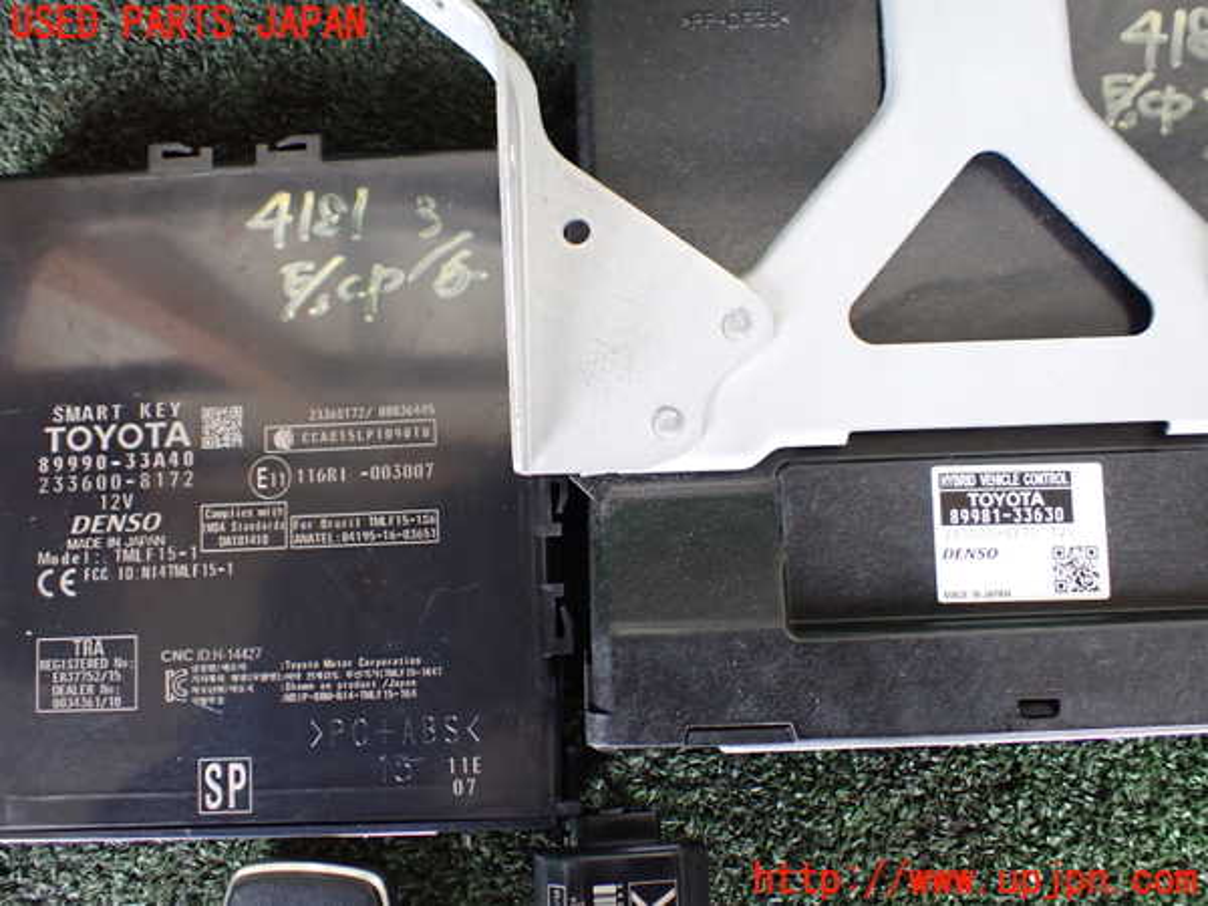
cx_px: 604
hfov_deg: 60.0
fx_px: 1047
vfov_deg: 46.8
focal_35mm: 30
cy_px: 453
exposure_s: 1/125
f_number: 2.3
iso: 800
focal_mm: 5.4
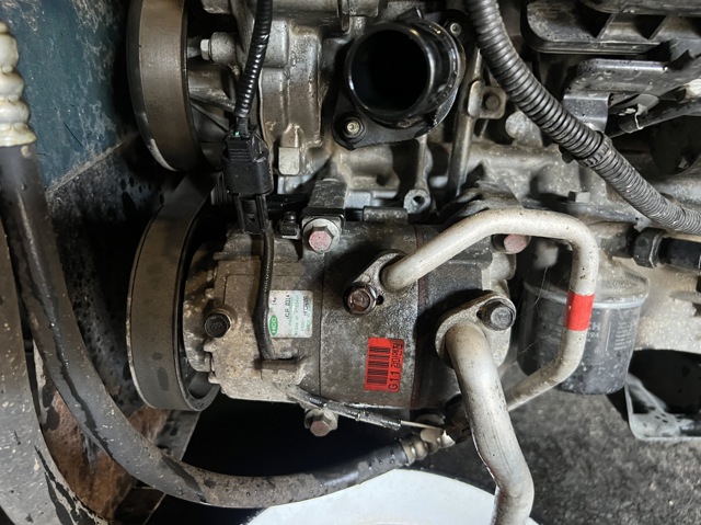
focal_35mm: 26
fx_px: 526
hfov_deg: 67.3
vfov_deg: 53.0
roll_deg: -0.3
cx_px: 350
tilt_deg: -27.5
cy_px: 262
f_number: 1.5
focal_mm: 5.7
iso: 640
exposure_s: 1/38
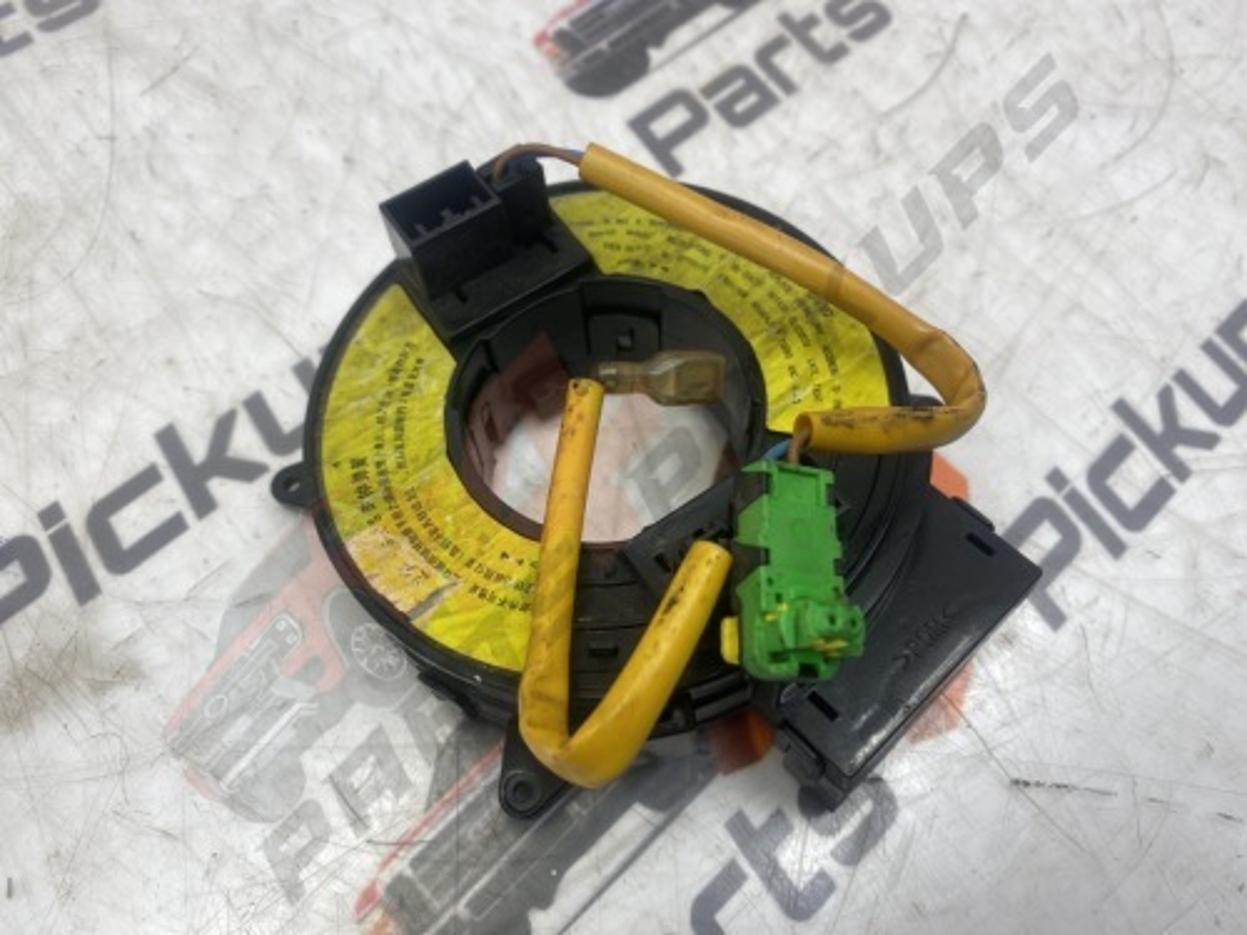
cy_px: 468
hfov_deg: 67.3
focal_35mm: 26
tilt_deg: -63.8
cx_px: 624
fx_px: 937
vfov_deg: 53.1
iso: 32
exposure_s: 1/104
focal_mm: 4.25
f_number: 1.8
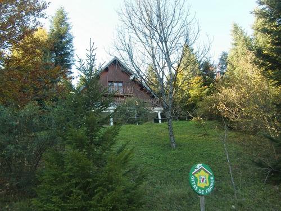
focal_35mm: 28
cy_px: 106
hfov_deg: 63.4
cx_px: 140
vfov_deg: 49.7
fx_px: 227
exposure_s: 1/125
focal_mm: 4.9
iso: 64
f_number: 2.6
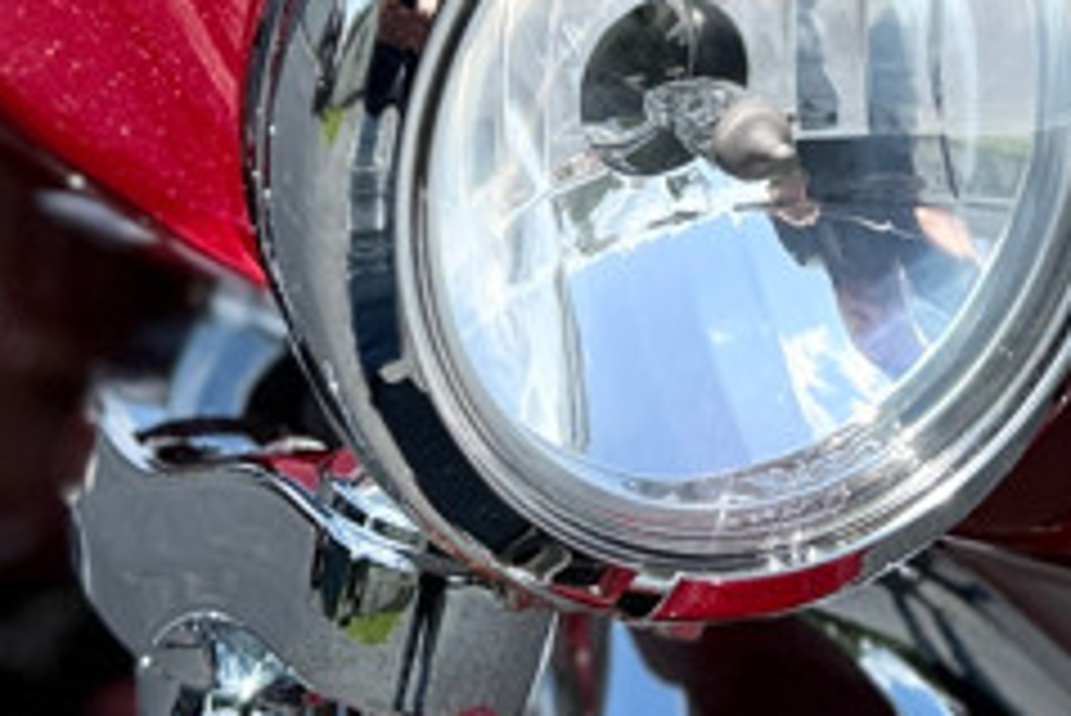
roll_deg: -1.5
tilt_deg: -11.1
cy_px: -405
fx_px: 3334
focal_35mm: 112
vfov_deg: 11.7
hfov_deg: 18.2
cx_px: 515
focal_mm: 6.76
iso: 80
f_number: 1.78
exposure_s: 1/2445
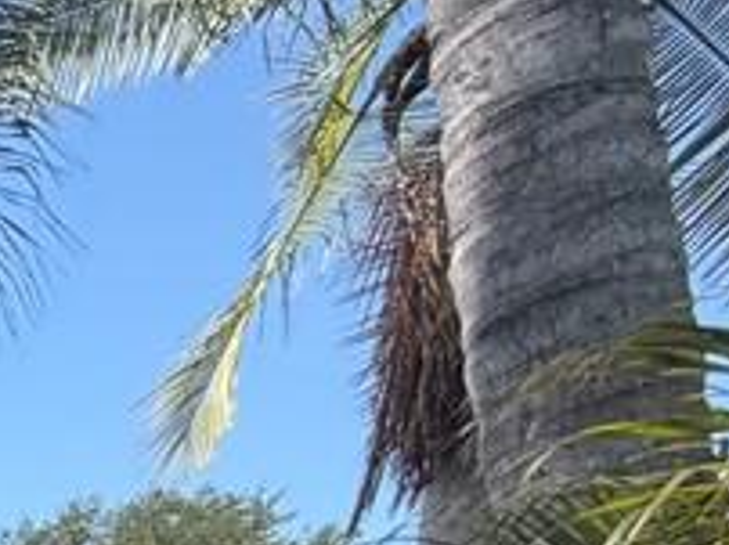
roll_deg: +2.0
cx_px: -1061
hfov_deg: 14.8
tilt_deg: -9.4
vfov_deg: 16.1
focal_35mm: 71
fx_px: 1493
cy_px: 1086
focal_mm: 2.22
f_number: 2.2
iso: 40
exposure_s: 1/770
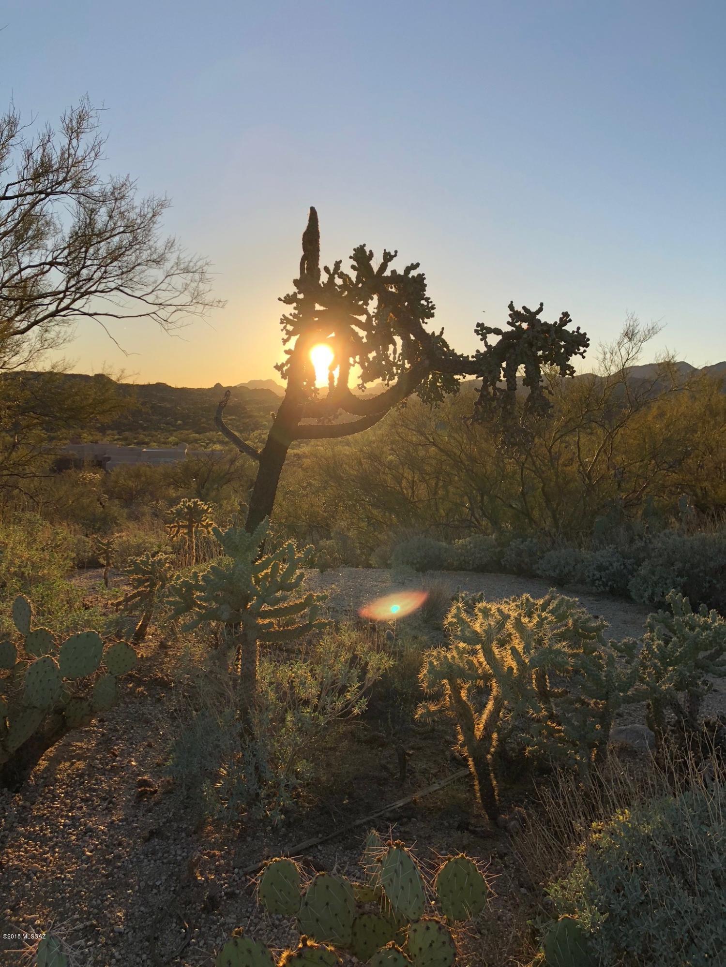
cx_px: 363
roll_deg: -1.8
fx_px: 783
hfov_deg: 49.7
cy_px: 484
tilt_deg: -4.4
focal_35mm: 28
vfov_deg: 63.4
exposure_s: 1/1297
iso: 20
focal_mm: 4
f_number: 1.8
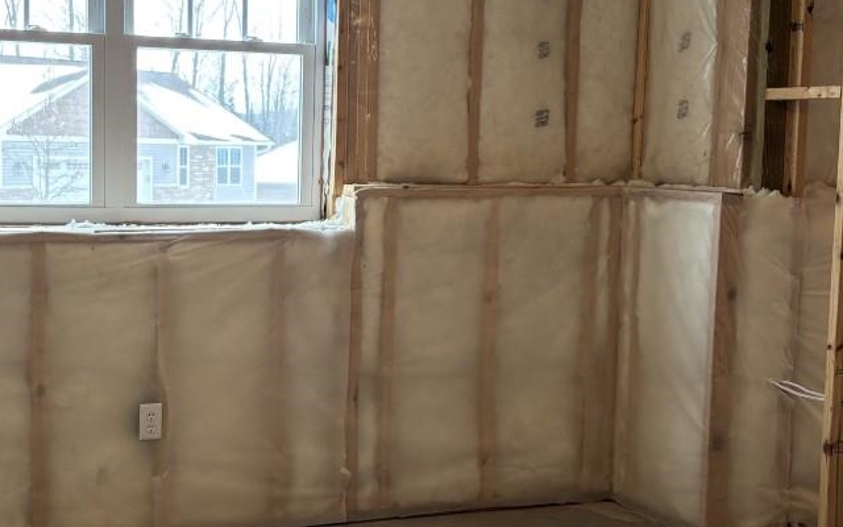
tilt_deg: -5.6
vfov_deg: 21.0
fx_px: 1424
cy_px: 277
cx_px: 286
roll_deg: -1.5
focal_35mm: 62
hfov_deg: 32.7
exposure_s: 1/60
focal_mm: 5.96
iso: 100
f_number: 1.6
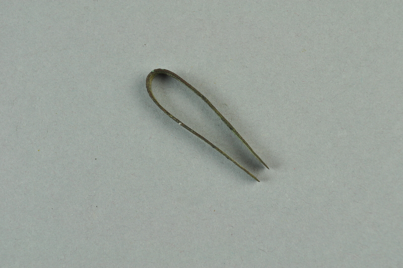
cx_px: 202
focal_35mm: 57
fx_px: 637
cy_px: 134
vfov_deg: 23.7
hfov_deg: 35.1
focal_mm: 38
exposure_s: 1/40
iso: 220
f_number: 8
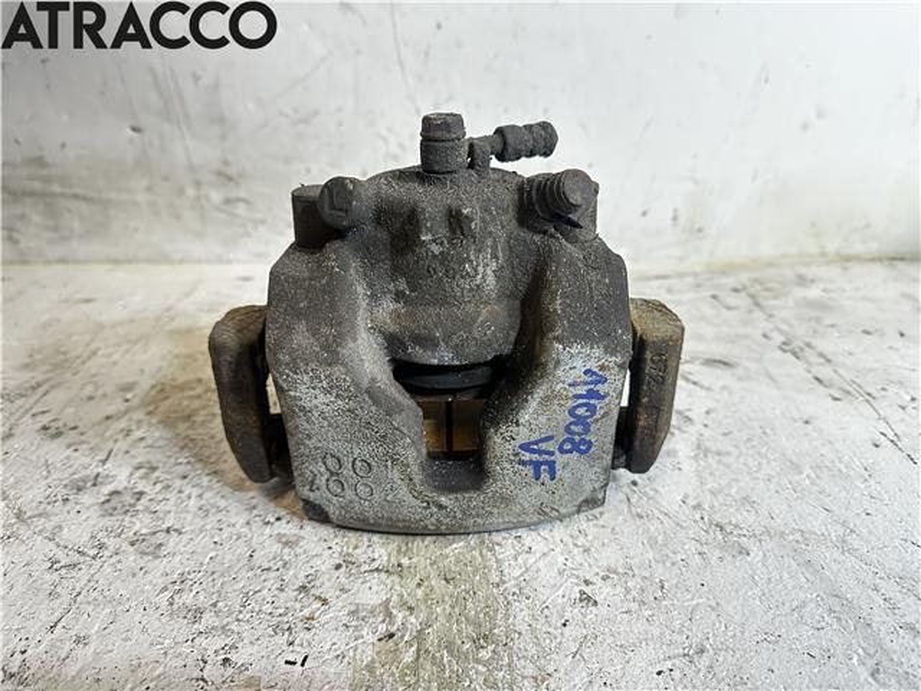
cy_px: 346
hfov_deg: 71.6
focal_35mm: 24
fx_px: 639
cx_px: 460
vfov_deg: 56.8
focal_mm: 6.86
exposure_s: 1/50
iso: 320
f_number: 1.78
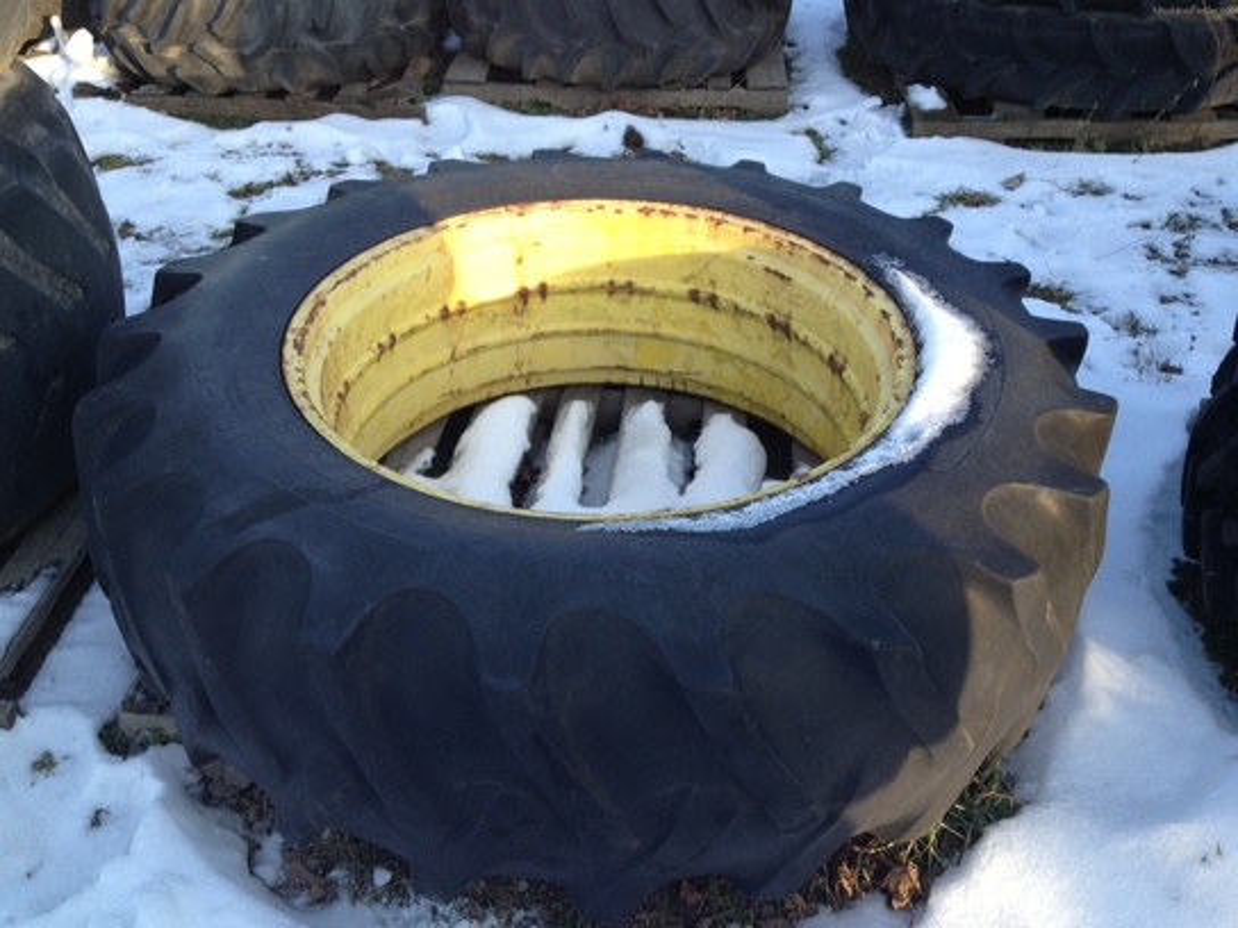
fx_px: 1252
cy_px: 464
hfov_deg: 52.6
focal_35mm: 35
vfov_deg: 40.7
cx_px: 619
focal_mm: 4.28
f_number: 2.4
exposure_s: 1/196
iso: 50
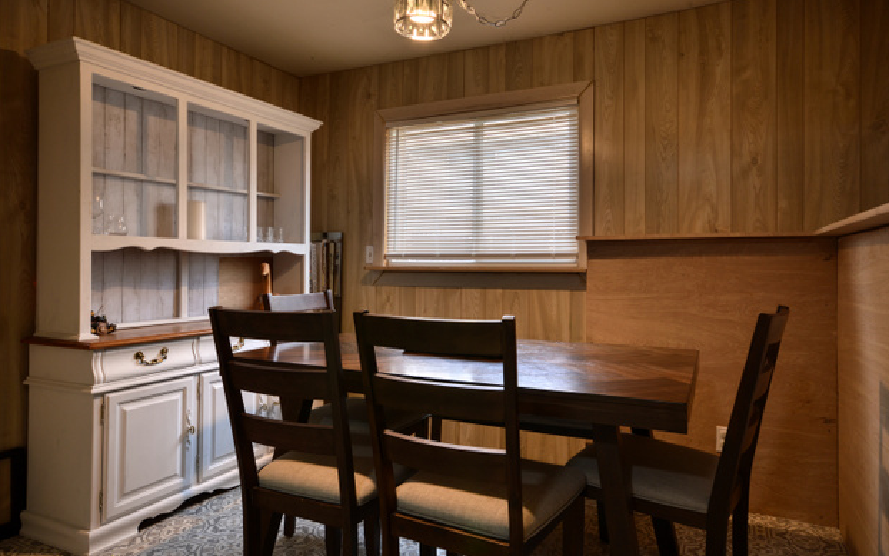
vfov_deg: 55.1
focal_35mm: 22
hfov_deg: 79.6
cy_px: 265
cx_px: 453
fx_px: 533
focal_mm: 14
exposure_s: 1/30
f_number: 8
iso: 100
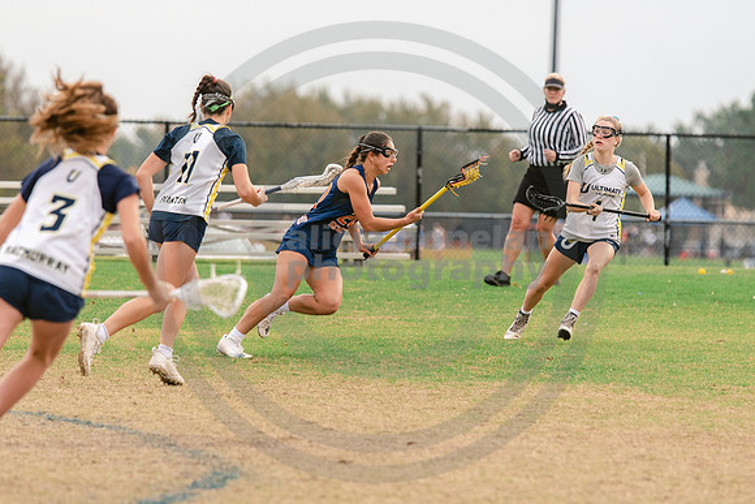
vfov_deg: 3.6
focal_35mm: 385
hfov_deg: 5.4
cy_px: 249
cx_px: 319
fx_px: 8076
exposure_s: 1/1250
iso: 250
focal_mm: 200
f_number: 3.5
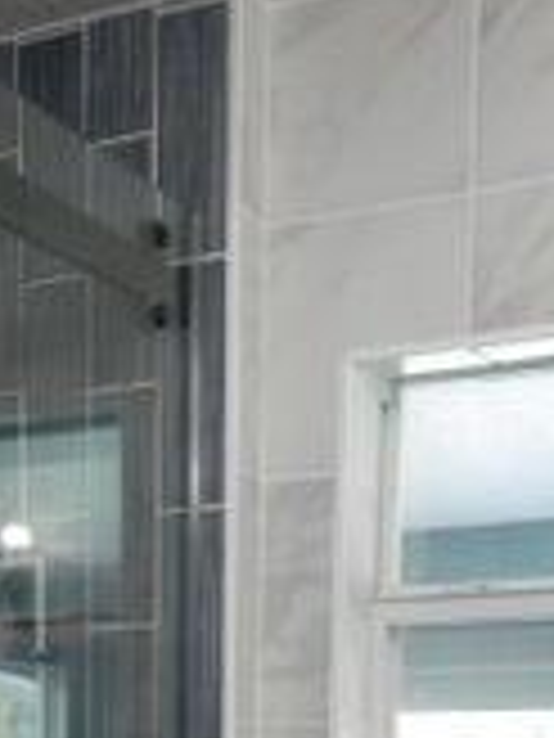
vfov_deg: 21.1
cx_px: 180
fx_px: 1750
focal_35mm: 82
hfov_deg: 17.9
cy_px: 1026
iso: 199
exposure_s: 1/30
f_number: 3.5
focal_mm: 5
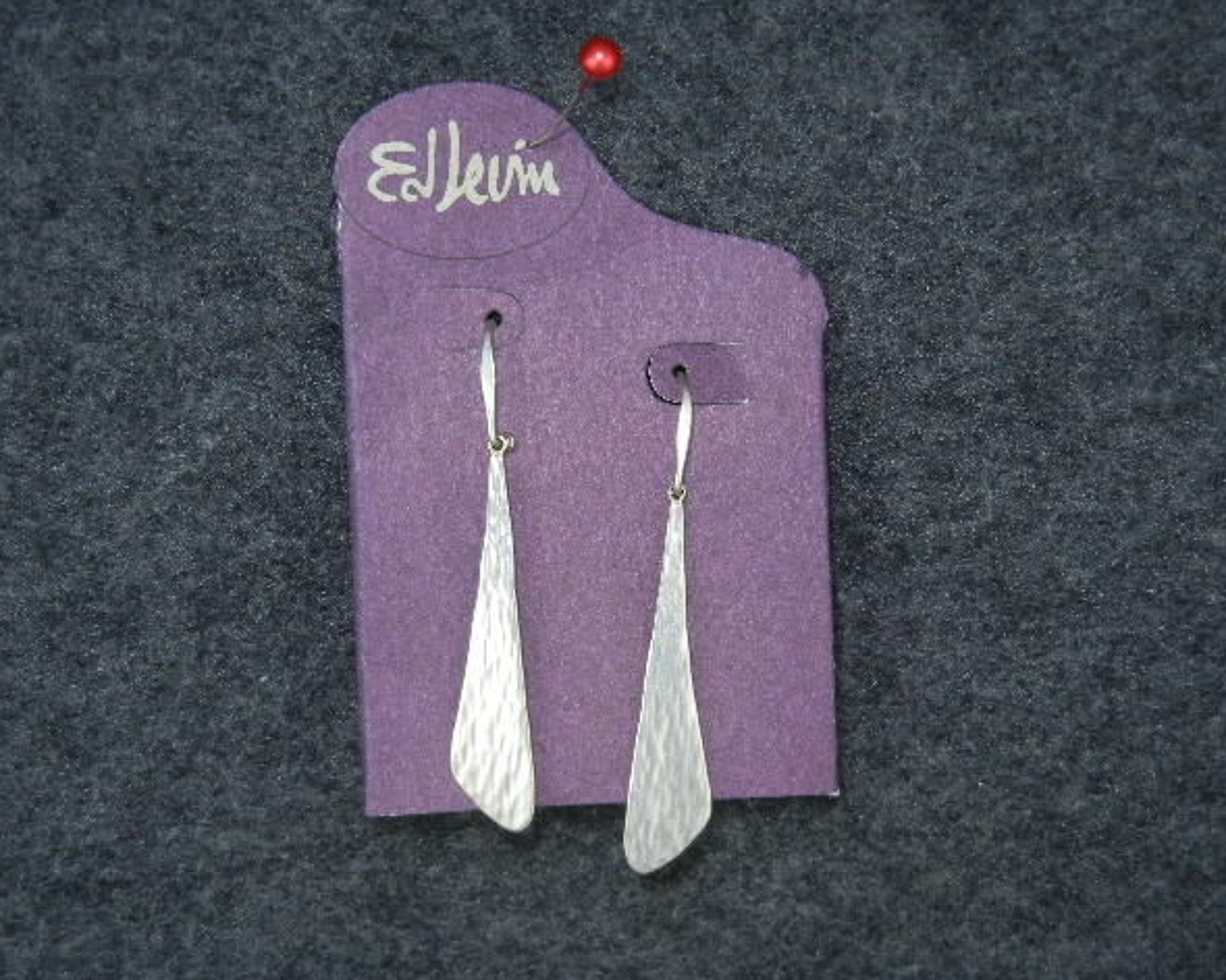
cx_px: 613
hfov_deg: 26.4
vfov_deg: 21.3
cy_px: 490
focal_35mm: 72
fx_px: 2613
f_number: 4.1
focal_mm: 12.2
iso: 395
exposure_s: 1/30
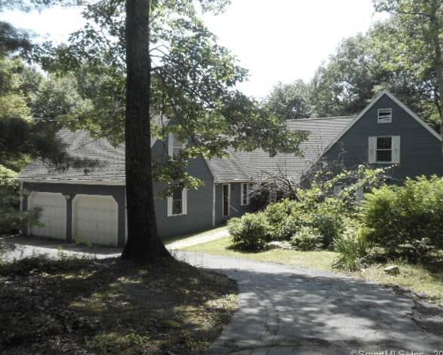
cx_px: 217
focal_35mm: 31
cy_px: 180
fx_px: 407
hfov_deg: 57.1
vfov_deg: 47.2
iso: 80
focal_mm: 5.2
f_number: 4
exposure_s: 1/160
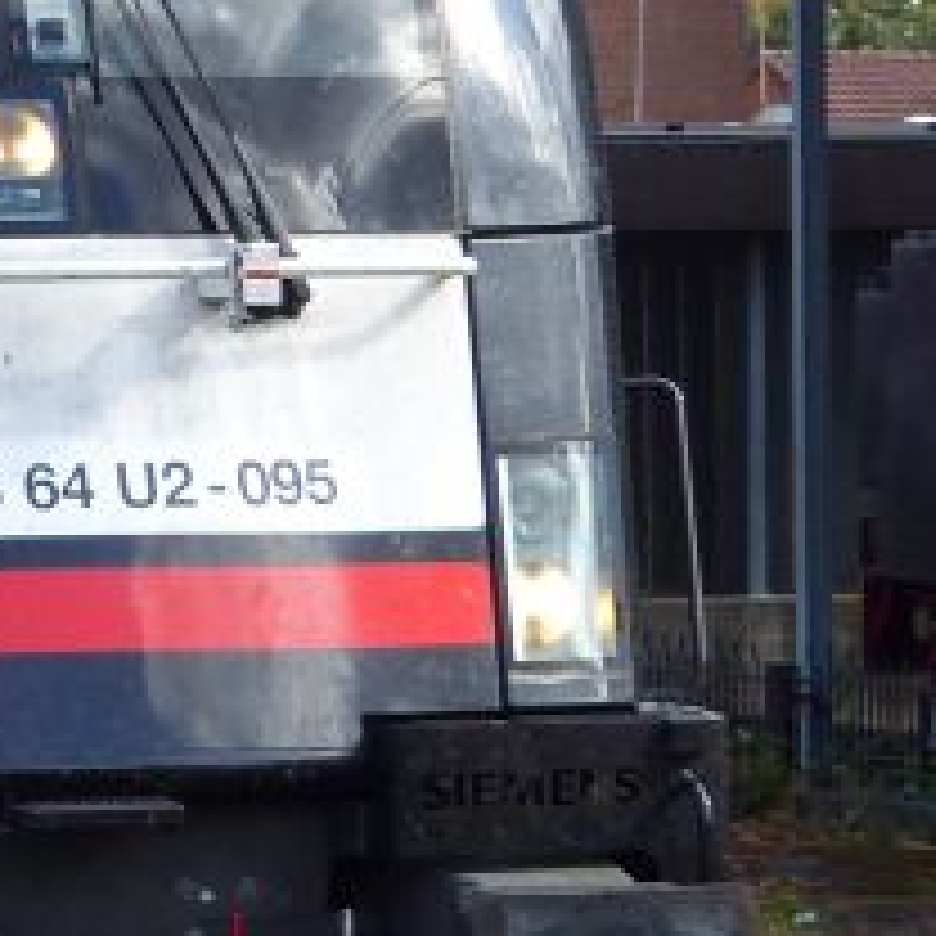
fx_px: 9208
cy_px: 310
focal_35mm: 301
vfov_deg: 5.8
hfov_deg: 5.8
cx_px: -464
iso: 100
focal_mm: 10.5
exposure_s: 1/640
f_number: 2.8
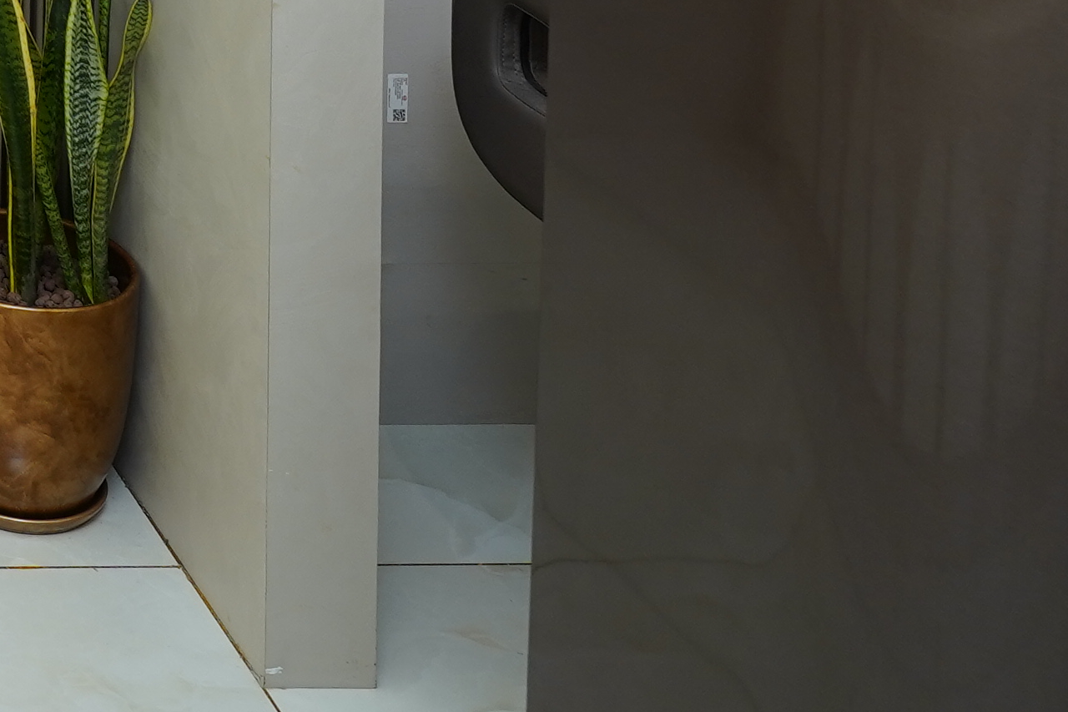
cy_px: -653
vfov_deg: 15.2
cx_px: -668
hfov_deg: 21.3
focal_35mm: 75
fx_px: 2225
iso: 320
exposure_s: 1/250
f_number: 3.5
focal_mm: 16
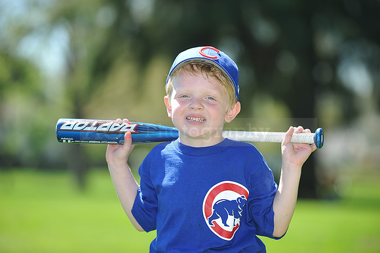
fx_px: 2110
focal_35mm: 200
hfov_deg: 10.3
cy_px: 126
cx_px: 190
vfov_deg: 6.9
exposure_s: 1/500
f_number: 4.5
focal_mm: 200
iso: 200
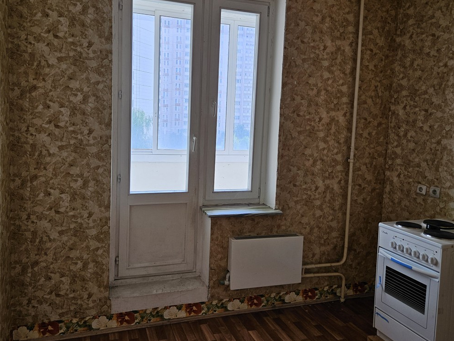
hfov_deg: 63.4
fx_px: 367
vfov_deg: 49.7
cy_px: 155
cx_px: 215
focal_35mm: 28
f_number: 1.8
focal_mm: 5.4
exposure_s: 1/212
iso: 40
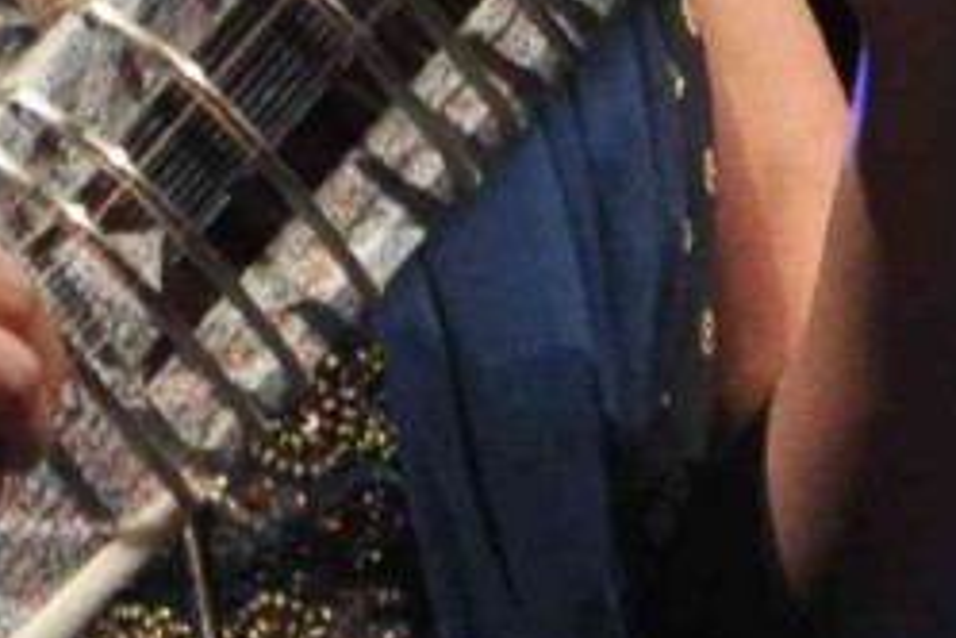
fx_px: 32898
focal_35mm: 1239
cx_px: 363
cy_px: -438
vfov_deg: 1.1
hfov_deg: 1.7
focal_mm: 105
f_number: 9
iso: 1000
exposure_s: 1/60
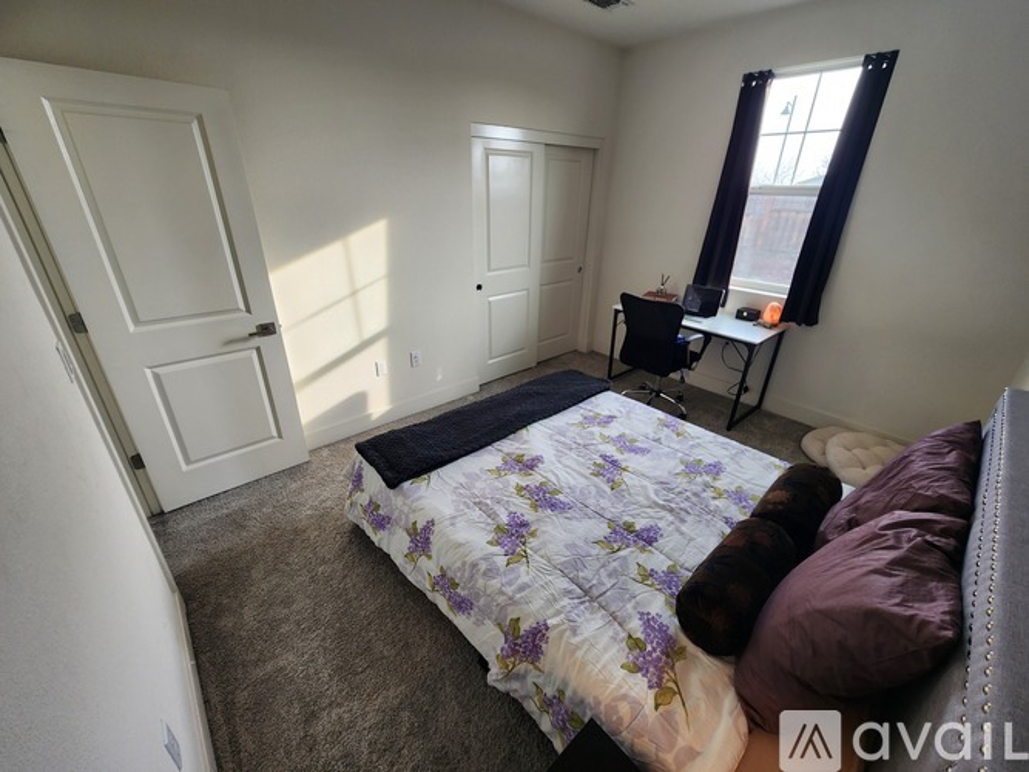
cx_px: 514
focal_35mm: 13
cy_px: 386
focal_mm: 2.2
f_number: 2.2
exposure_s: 1/60
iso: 80
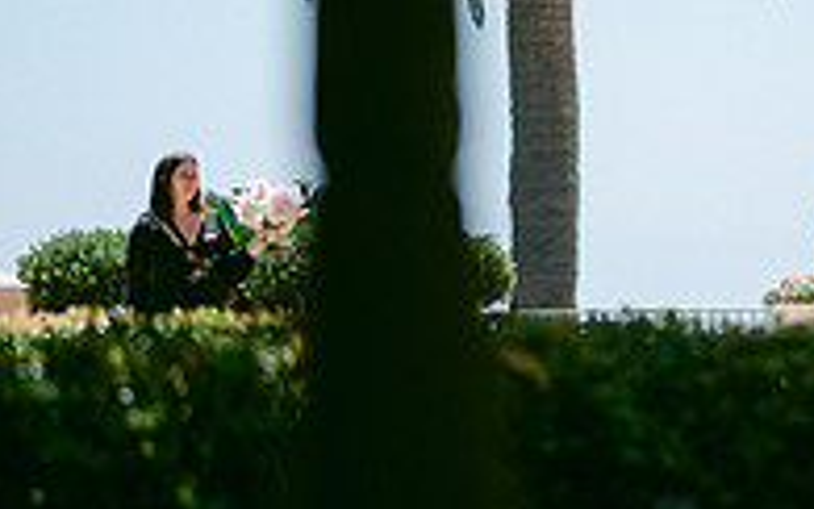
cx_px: 668
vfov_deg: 4.1
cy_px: 198
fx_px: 7057
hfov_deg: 6.6
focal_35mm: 318
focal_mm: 105
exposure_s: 1/2500
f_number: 1.4
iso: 64
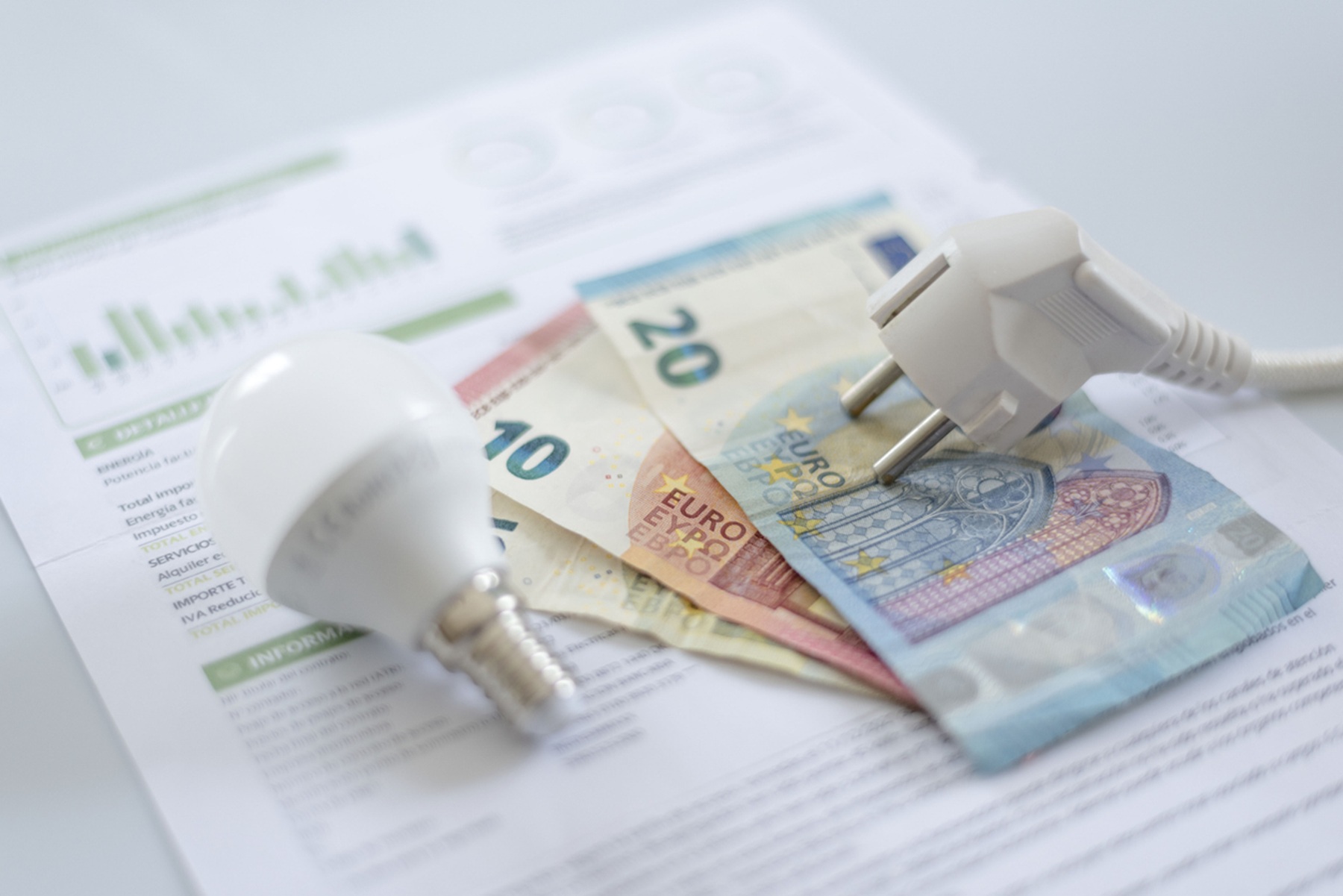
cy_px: 448
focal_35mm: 50
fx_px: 1866
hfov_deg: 39.6
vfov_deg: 27.0
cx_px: 672
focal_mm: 50
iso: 400
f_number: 1.8
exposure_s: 1/60
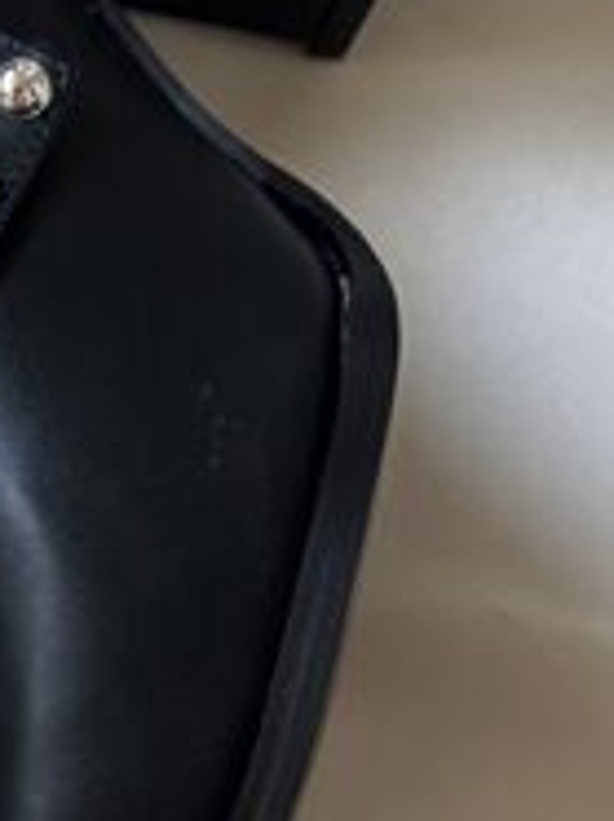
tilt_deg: -78.7
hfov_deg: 11.9
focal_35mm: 112
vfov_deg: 17.4
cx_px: -570
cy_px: 724
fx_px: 2655
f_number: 1.5
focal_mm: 5.7
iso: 320
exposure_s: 1/60
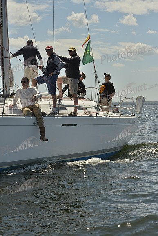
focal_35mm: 86
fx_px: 566
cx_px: 79
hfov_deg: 15.9
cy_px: 118
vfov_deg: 23.6
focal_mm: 86
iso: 280
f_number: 9
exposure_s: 1/1600
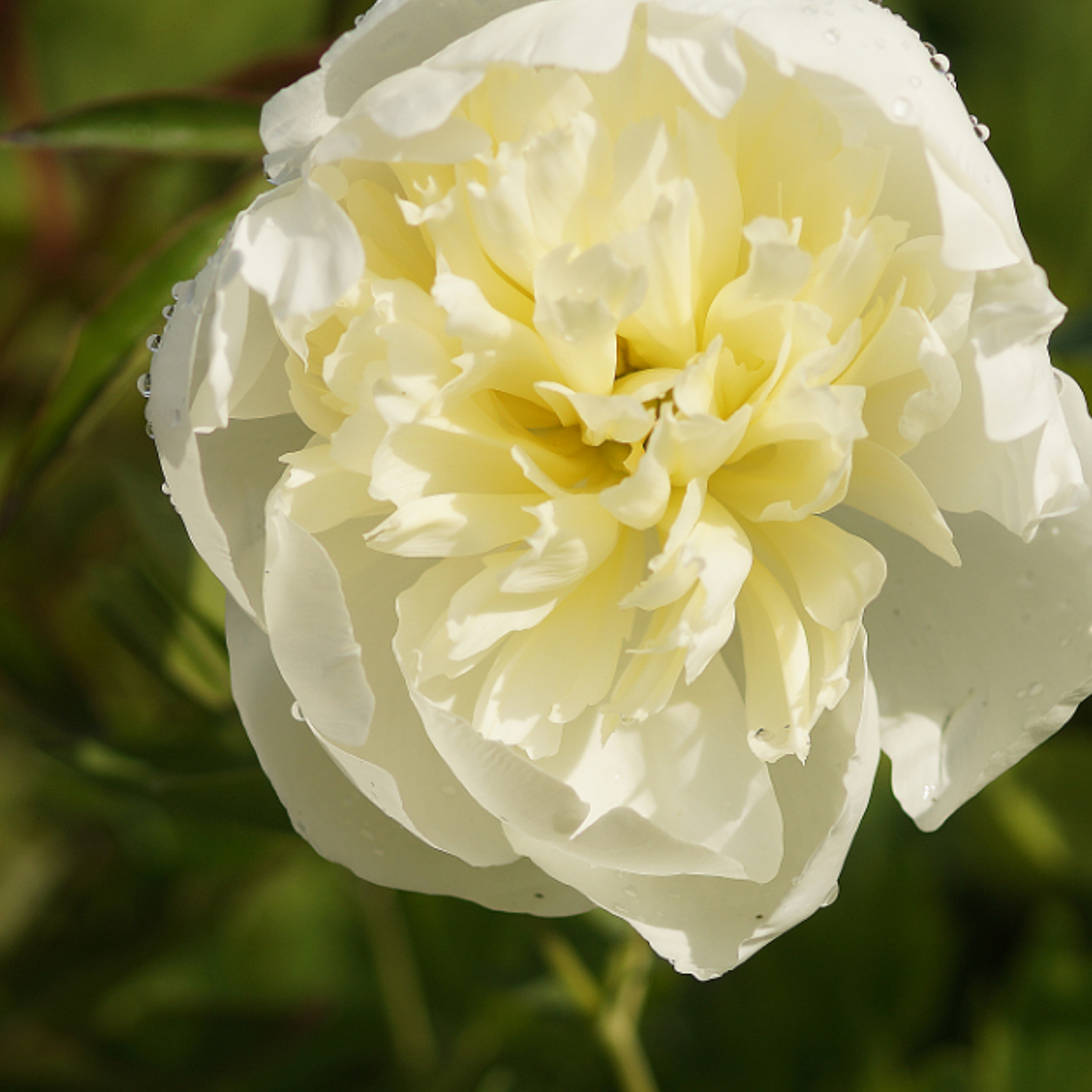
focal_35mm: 244
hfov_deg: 7.2
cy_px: 481
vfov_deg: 7.2
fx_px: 8708
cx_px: 768
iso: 100
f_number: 3.2
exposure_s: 1/1600
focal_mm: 100
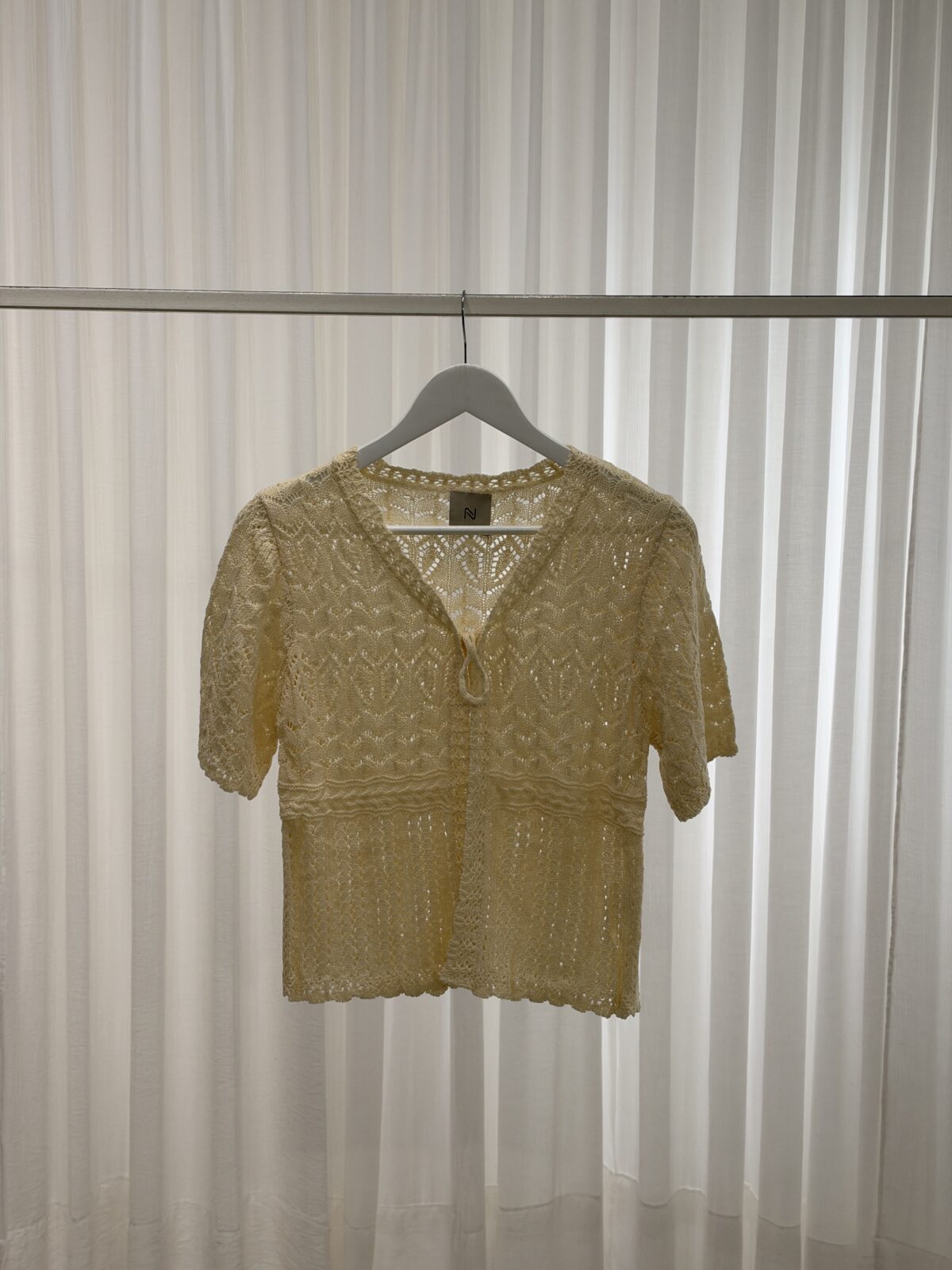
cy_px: 635
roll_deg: -1.0
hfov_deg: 30.3
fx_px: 1760
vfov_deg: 39.7
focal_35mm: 48
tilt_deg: -5.9
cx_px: 476
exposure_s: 1/218
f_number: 1.8
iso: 50
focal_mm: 6.93
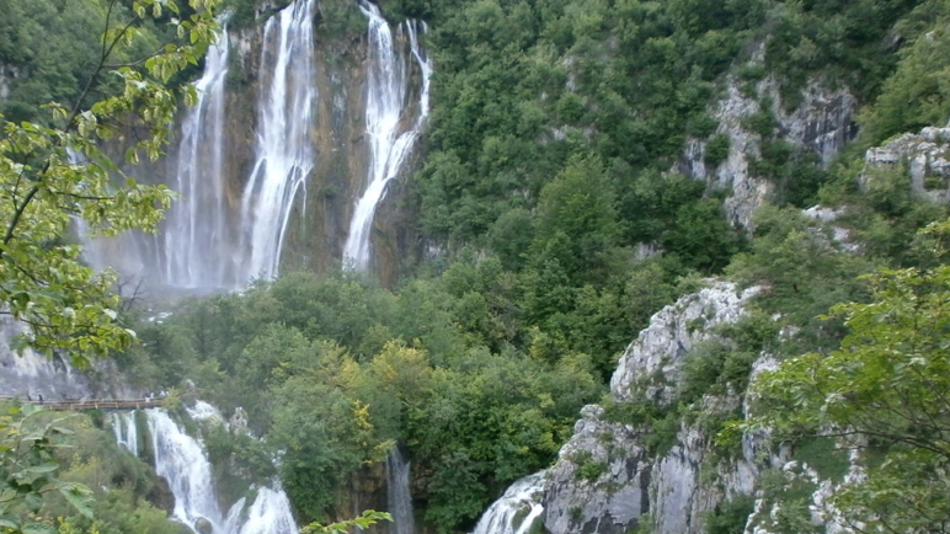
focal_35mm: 39
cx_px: 364
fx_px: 982
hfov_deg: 51.2
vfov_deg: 30.1
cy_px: 369
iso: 100
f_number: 2.9
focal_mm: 4.8
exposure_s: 1/250
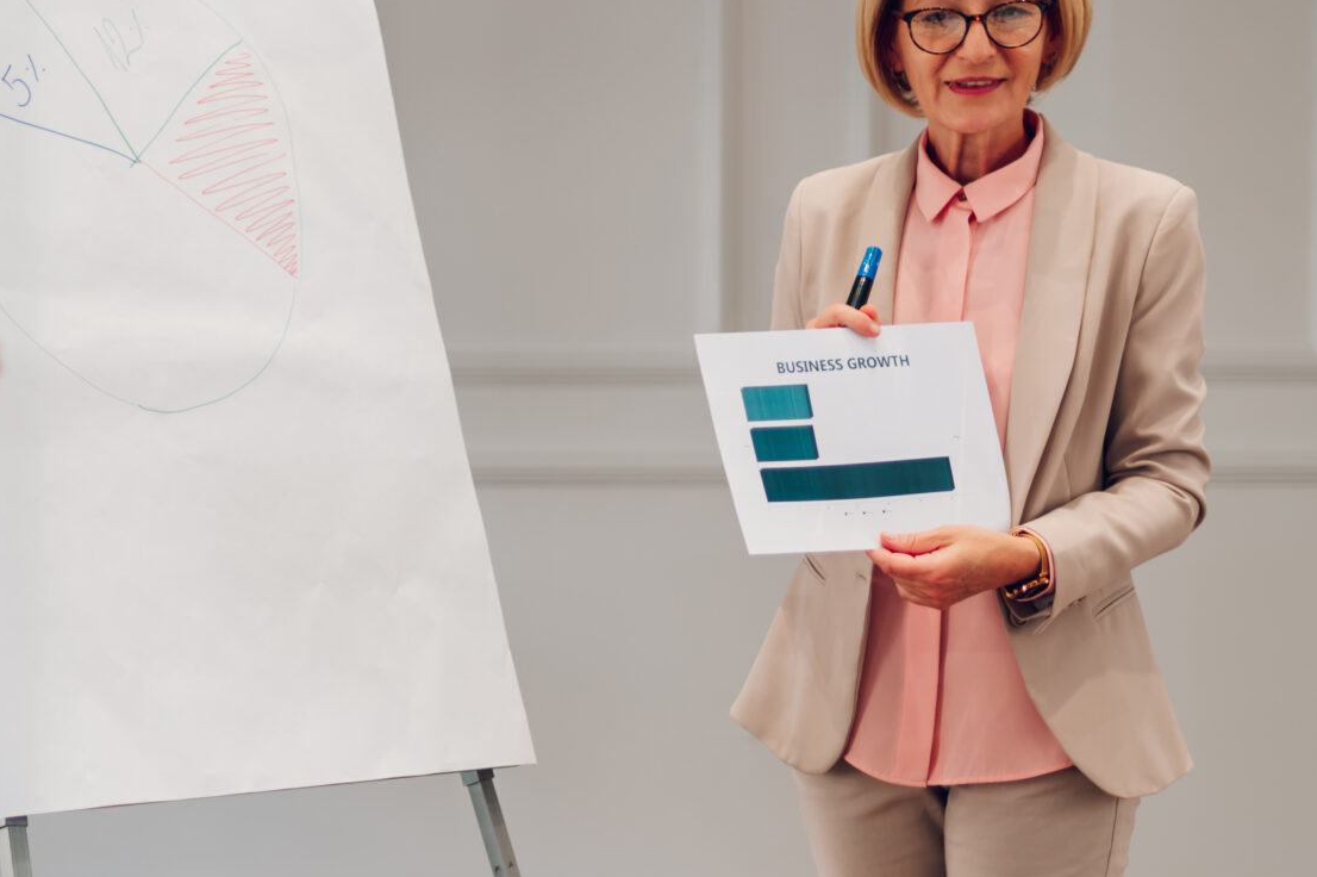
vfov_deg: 16.8
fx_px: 2961
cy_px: 563
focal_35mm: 81
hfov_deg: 24.9
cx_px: 387
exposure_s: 1/100
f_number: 1.8
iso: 64
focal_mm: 35
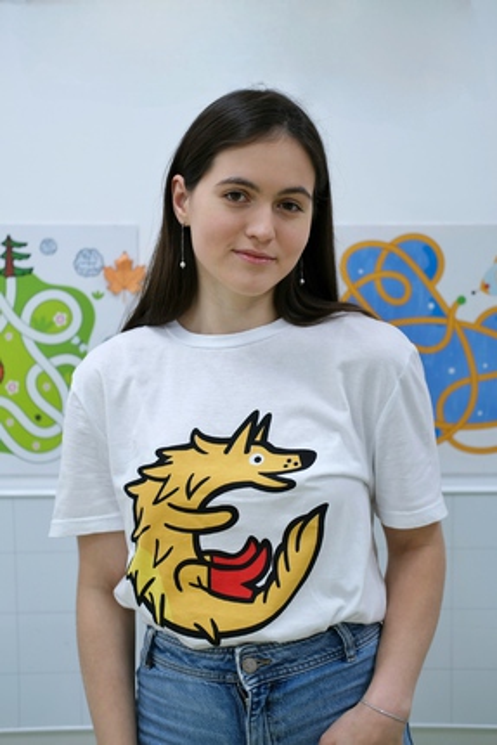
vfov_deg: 37.5
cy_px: 372
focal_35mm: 53
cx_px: 248
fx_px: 1097
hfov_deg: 25.5
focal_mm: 35
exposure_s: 1/161
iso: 250
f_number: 2.2
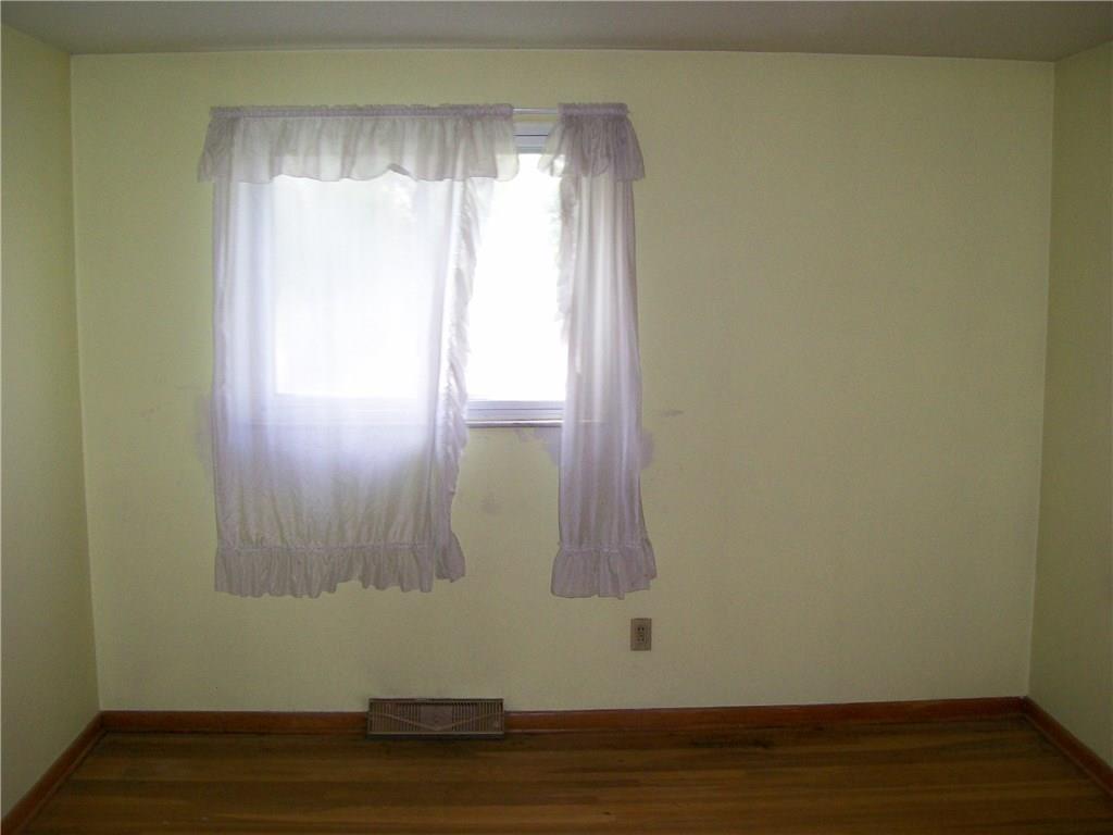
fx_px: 1157
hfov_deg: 51.4
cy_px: 418
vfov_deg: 39.7
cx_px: 556
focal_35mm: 36
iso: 140
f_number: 2.7
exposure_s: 1/64
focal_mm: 6
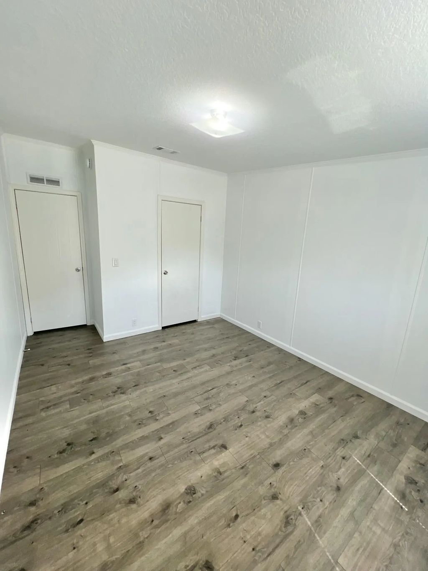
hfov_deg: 89.9
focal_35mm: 13
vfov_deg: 106.2
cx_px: 214
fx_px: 214
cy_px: 286
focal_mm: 1.57
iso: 50
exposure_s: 1/120
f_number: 1.8
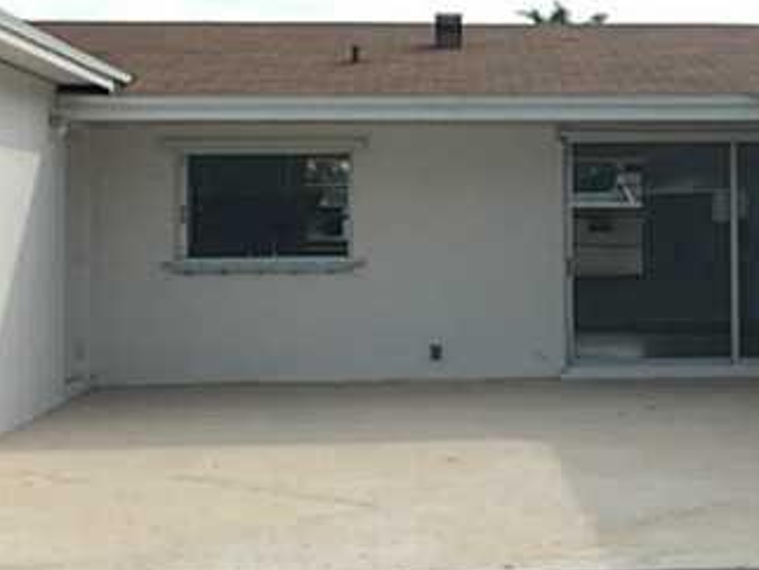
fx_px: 1580
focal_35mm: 72
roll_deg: -0.3
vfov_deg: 20.4
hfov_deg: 26.7
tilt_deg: +1.8
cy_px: 195
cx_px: 561
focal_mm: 4.15
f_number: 2.2
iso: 32
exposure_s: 1/1319
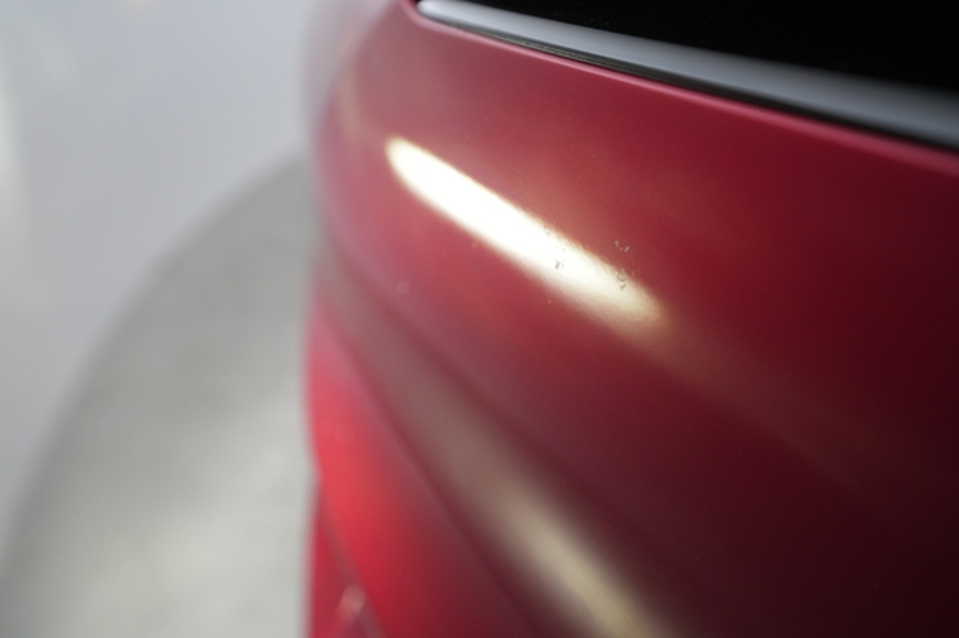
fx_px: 745
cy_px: 319
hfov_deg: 65.5
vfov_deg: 46.4
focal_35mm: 28
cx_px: 480
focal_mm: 28
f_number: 4.5
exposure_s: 1/100
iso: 2500
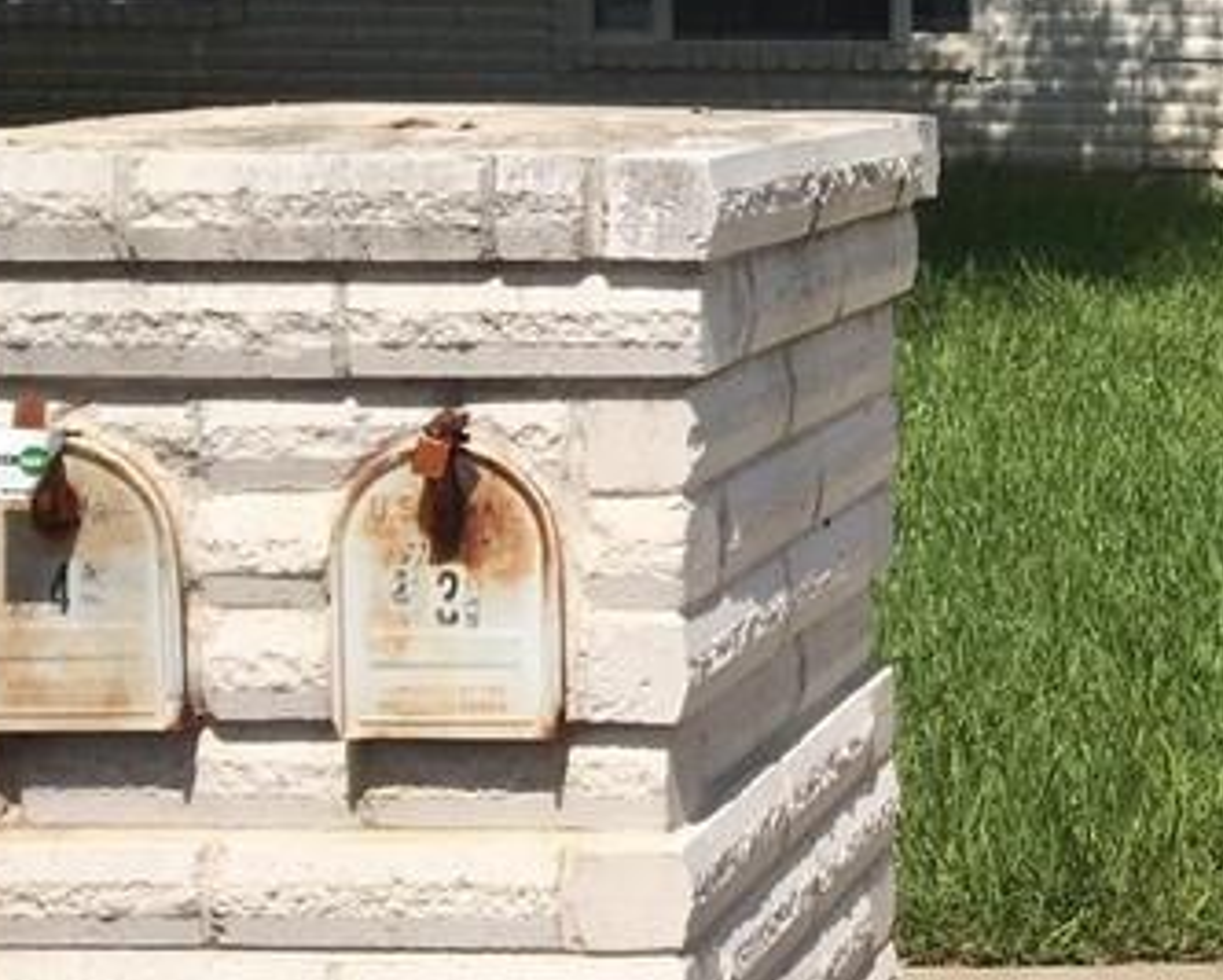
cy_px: 128
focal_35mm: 87
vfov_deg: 17.5
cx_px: 1711
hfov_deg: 19.7
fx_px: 3152
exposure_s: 1/2653
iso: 25
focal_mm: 4.15
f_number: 2.2
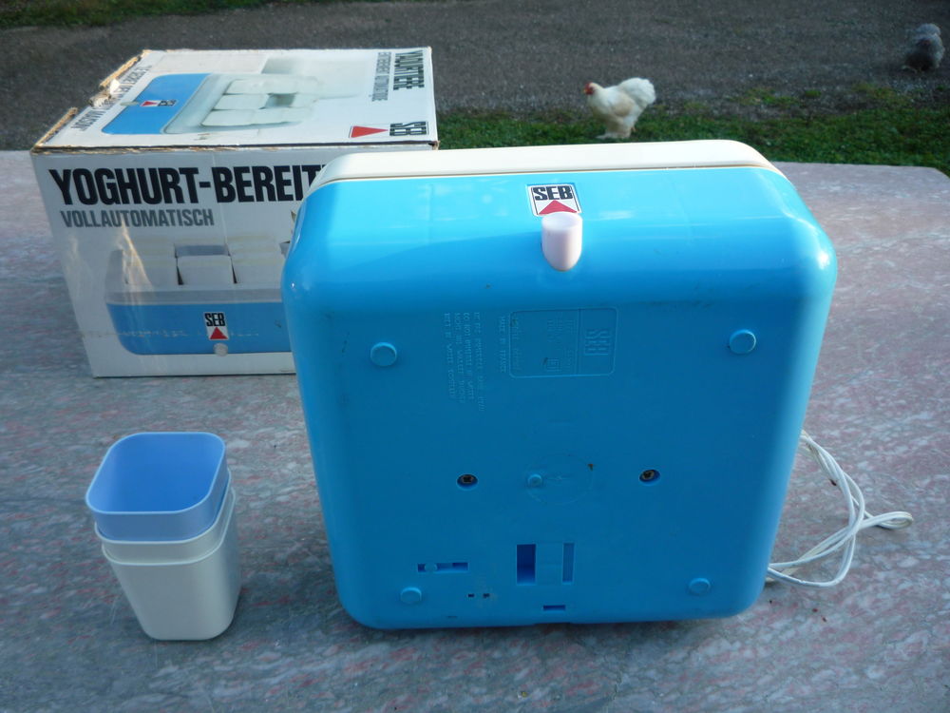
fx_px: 823
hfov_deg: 60.0
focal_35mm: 30
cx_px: 475
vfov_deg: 46.8
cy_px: 356
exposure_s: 1/100
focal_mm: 5.2
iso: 100
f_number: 4
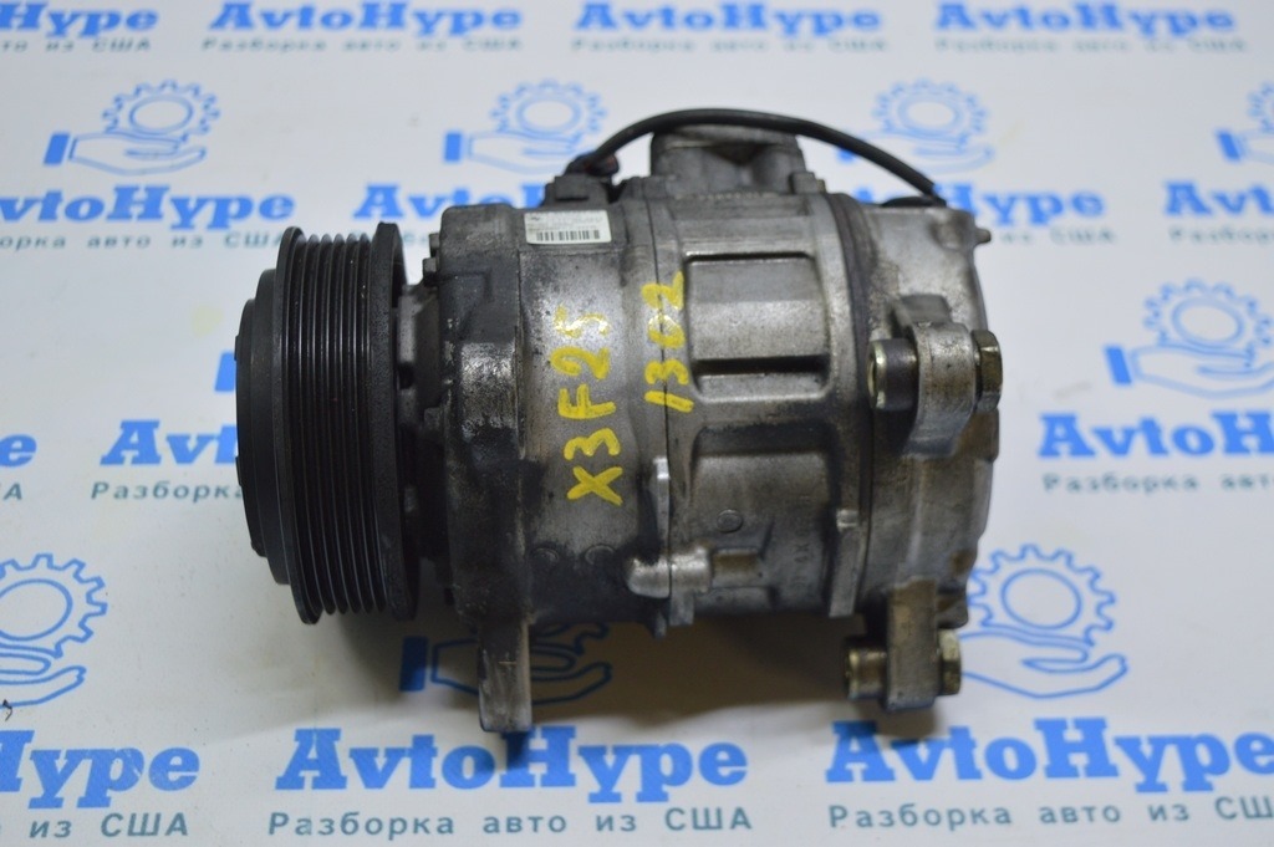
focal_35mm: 54
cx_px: 637
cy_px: 424
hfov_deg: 36.9
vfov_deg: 25.0
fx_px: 1909
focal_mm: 36
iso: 400
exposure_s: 1/50
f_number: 4.8
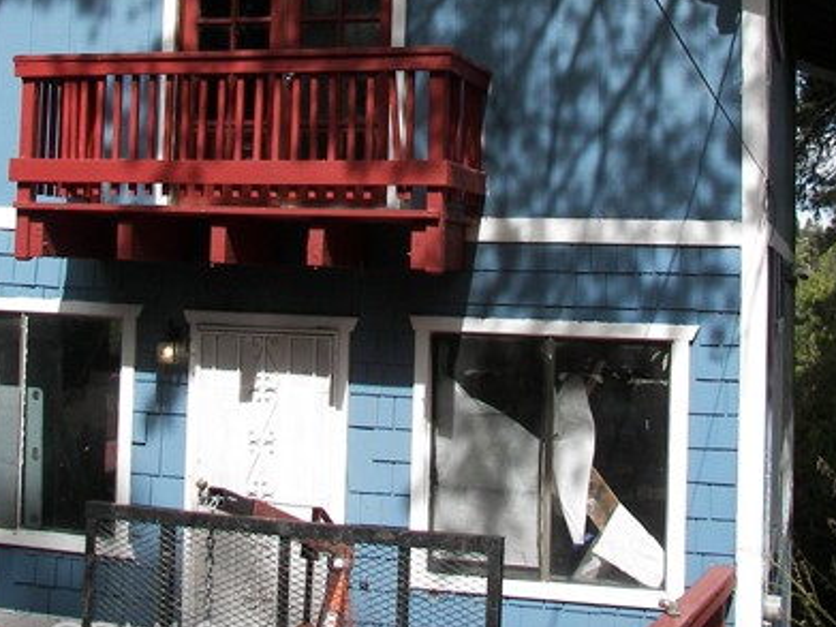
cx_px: 314
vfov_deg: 24.5
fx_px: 1424
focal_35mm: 59
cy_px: 158
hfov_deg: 32.6
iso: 50
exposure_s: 1/640
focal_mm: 6
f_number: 2.8
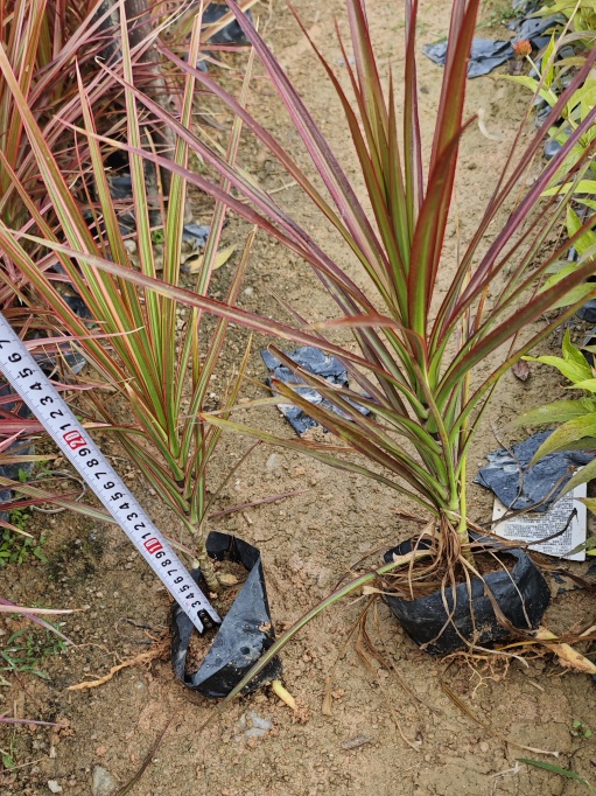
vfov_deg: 50.5
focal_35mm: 36
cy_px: 525
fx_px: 827
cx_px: 243
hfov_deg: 39.5
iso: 50
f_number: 1.6
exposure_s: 1/536
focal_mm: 6.55
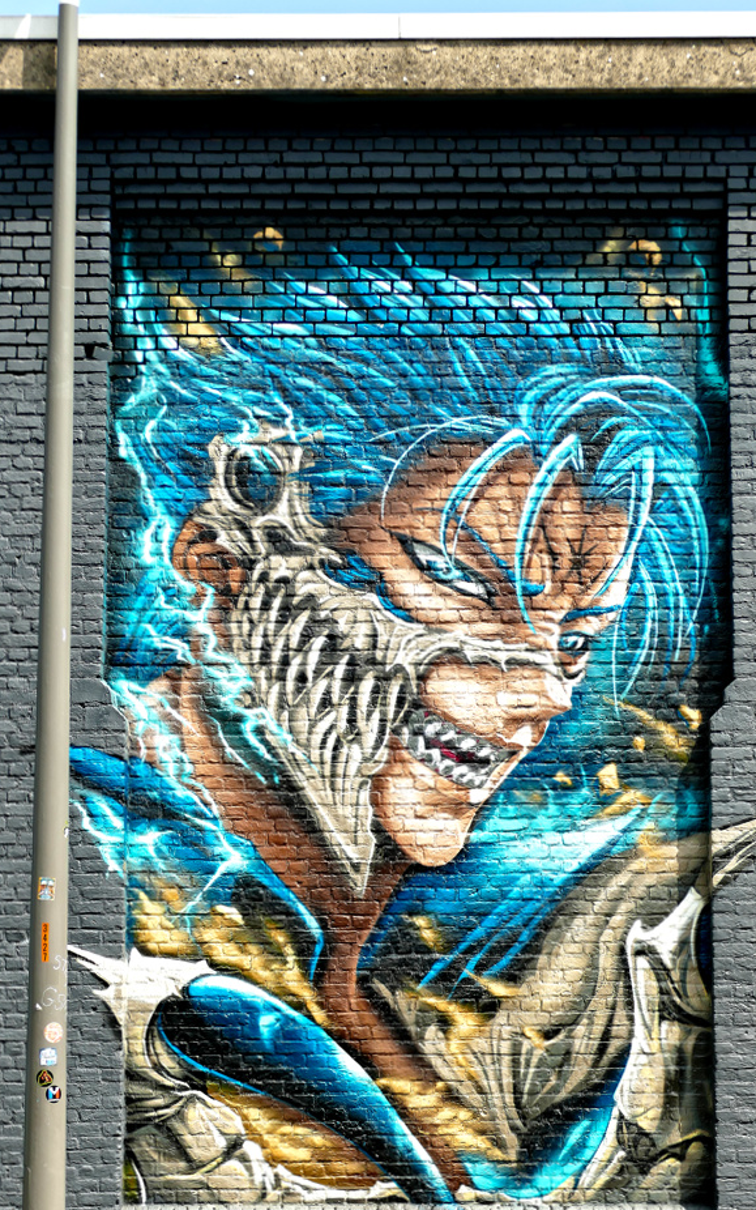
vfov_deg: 29.0
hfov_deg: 18.4
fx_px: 2340
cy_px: 656
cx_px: 395
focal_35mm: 71
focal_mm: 22.9
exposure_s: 1/800
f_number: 3.6
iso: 125
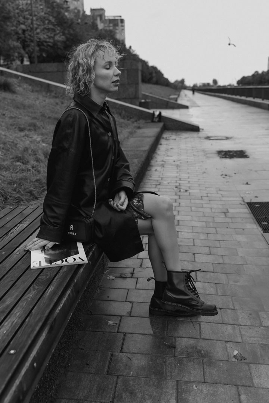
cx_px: 134
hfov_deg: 35.9
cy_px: 202
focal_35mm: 37
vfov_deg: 51.9
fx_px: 415
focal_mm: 37
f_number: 4
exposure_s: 1/250
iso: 250
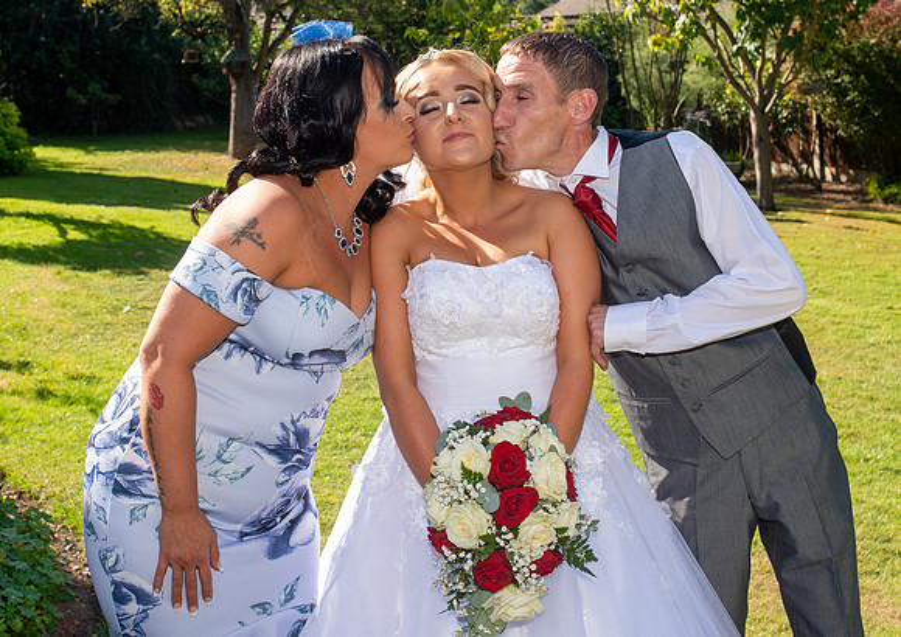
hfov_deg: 37.3
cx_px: 481
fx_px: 1334
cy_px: 180
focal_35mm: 52
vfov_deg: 26.6
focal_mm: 35
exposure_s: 1/200
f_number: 7.1
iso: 100
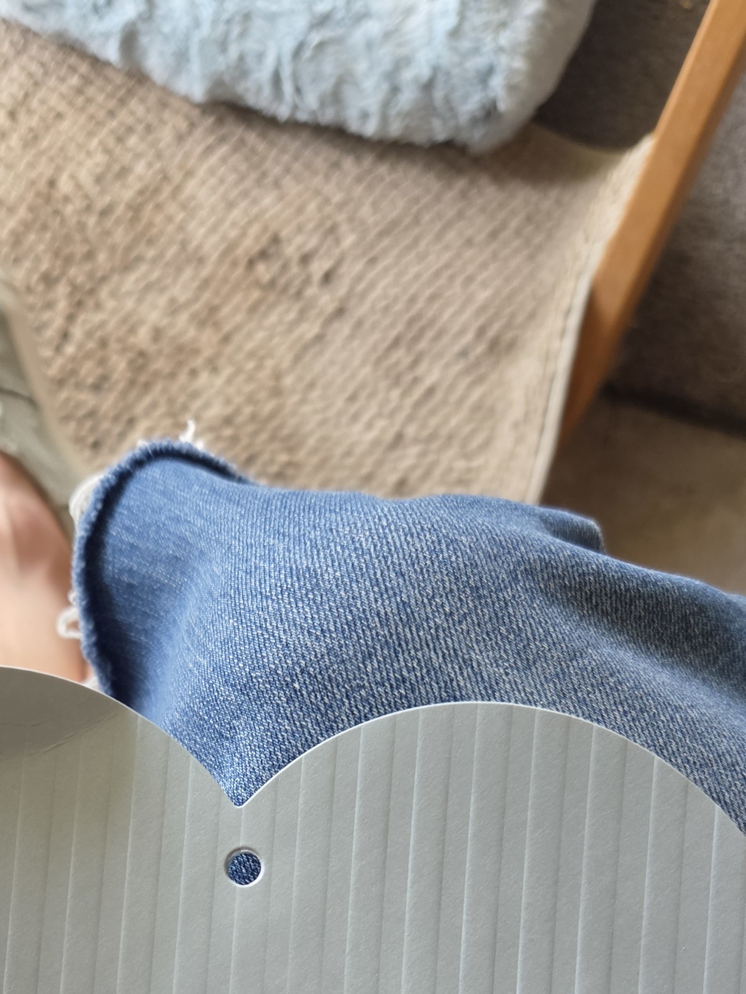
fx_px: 1264
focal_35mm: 44
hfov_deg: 32.2
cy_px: 896
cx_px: 174
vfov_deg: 39.8
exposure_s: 1/180
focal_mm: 5.4
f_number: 1.8
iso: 160
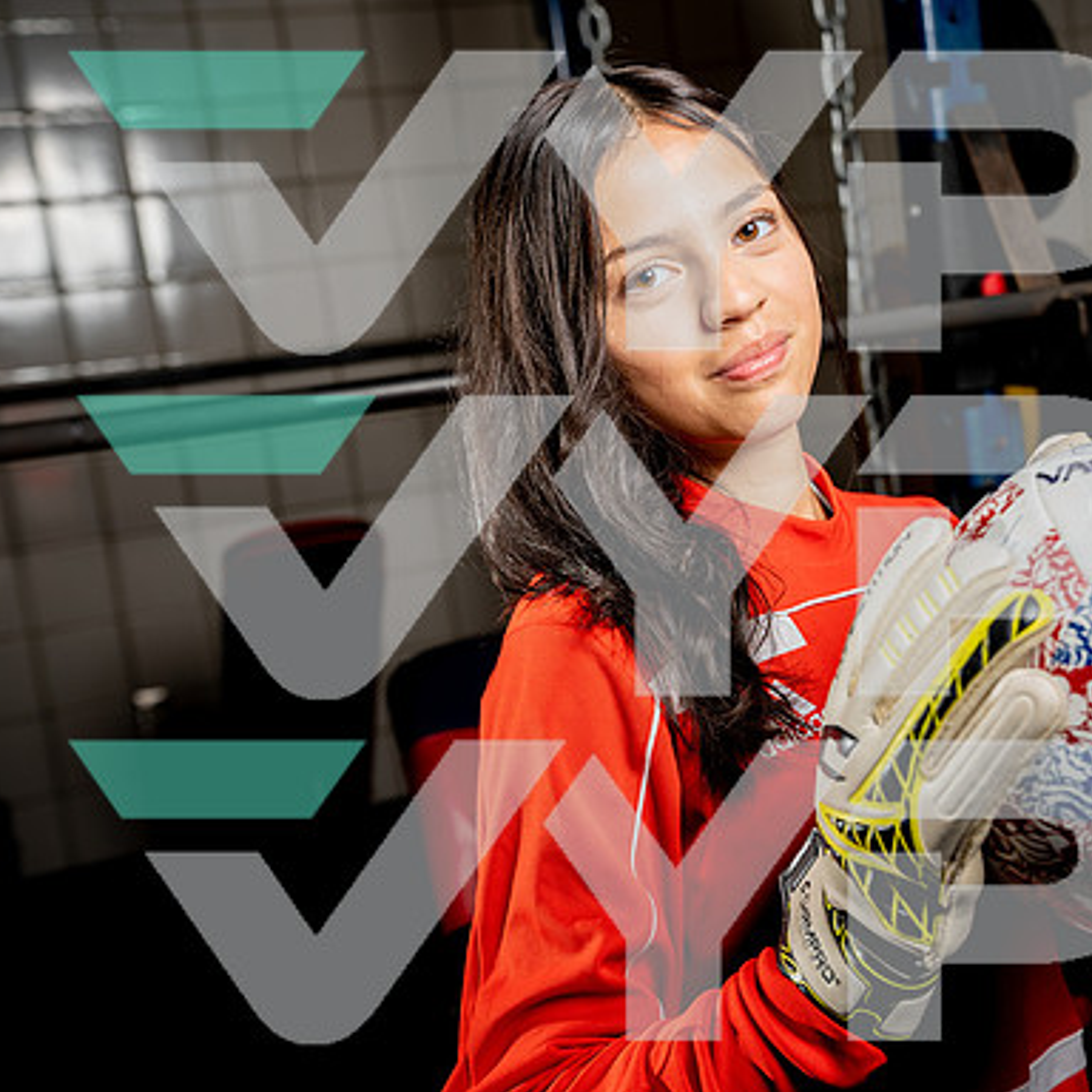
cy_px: 547
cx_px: 802
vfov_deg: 29.1
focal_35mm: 59
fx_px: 2106
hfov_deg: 28.7
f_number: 5
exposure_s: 1/250
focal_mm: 46
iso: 160
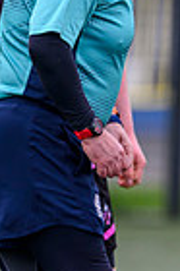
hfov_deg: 0.7
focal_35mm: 2106
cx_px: 638
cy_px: 233
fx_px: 15833
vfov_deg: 1.0
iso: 640
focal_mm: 400
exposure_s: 1/2000
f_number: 3.5
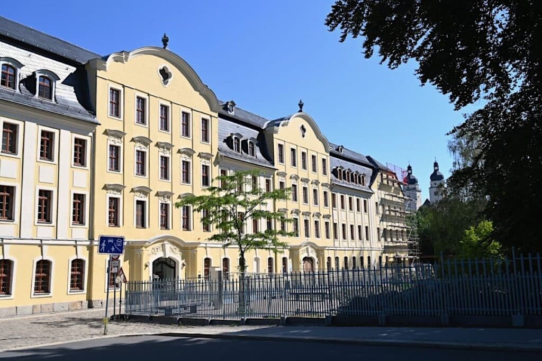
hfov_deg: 58.0
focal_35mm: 32
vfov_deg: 40.5
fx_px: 489
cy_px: 180
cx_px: 271
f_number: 7.1
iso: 100
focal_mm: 32.5
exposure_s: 1/400
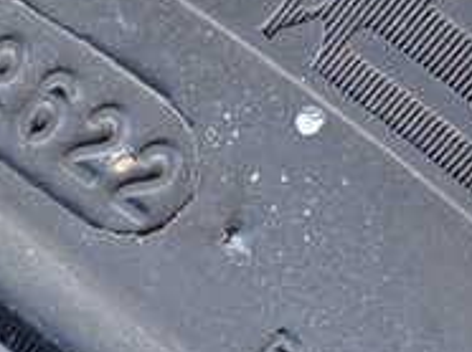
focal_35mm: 97
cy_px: 127
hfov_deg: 19.7
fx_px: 1321
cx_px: 8
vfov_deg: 15.2
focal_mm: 5.4
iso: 400
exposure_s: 1/100
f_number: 2.3
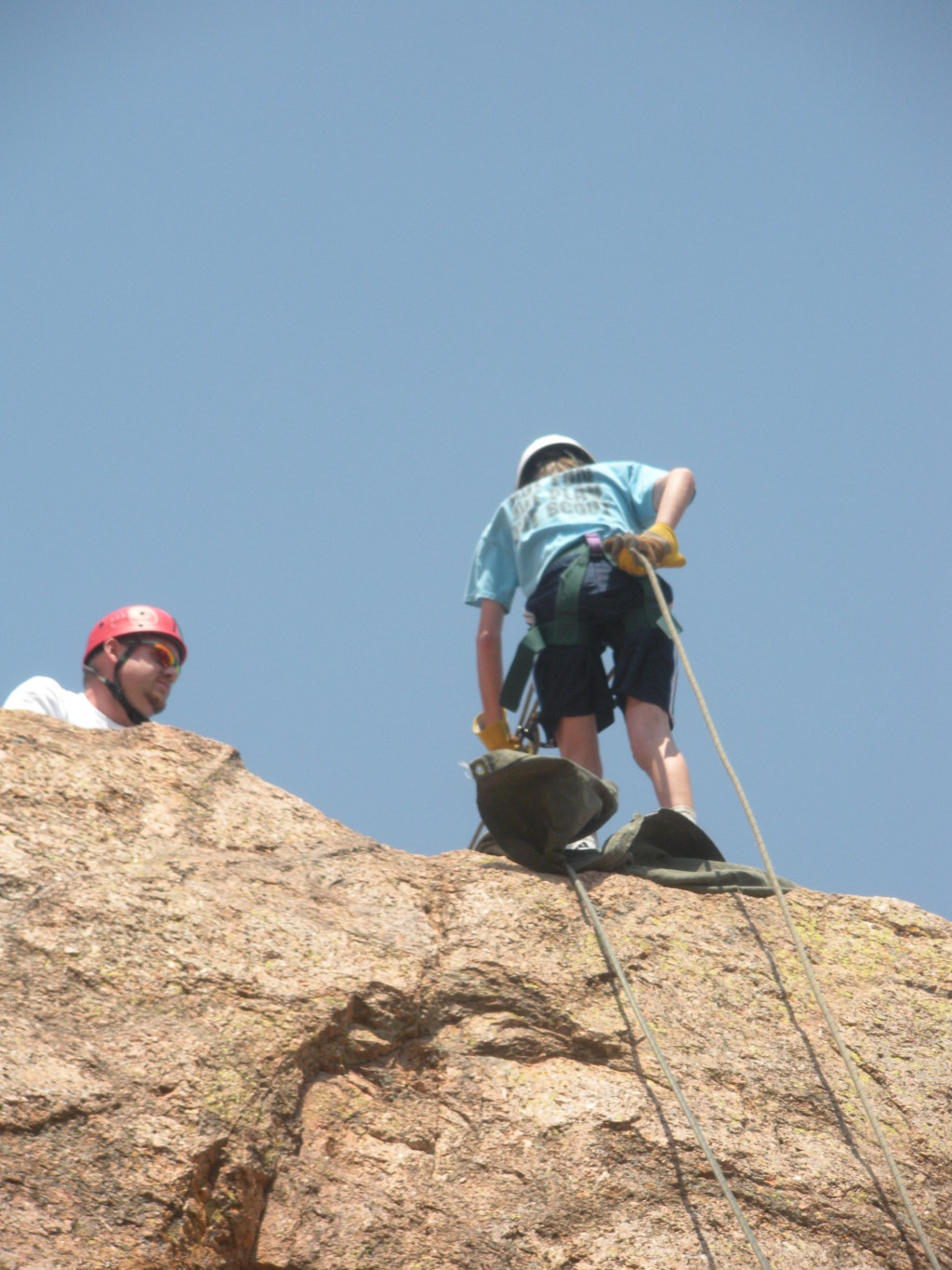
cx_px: 476
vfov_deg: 13.3
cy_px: 635
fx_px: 5463
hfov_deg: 10.0
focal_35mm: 149
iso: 88
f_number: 5.4
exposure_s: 1/374
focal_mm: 26
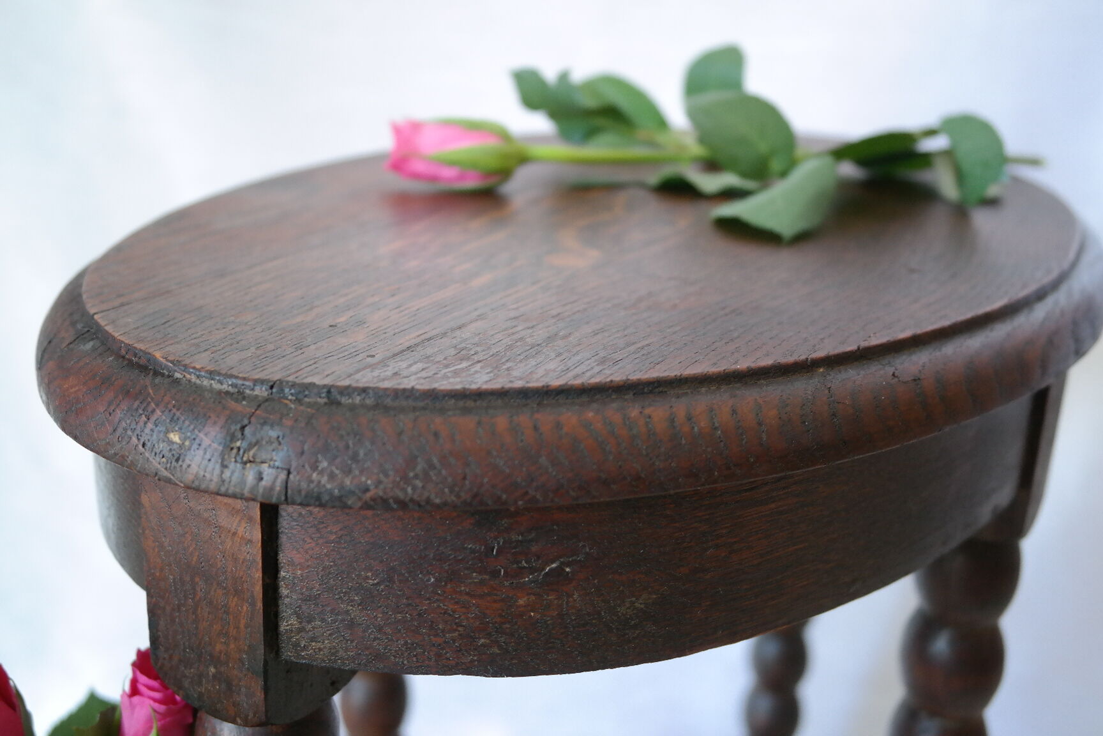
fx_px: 1317
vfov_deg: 31.2
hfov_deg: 45.4
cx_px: 552
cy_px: 368
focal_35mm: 43
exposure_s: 1/30
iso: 1600
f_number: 5.6
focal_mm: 28
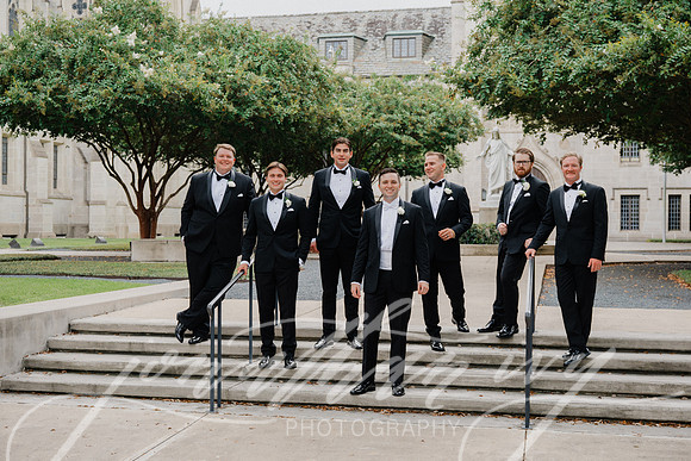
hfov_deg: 42.7
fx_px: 883
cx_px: 346
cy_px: 230
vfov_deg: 29.3
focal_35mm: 46
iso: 250
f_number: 4
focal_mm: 46
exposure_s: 1/250
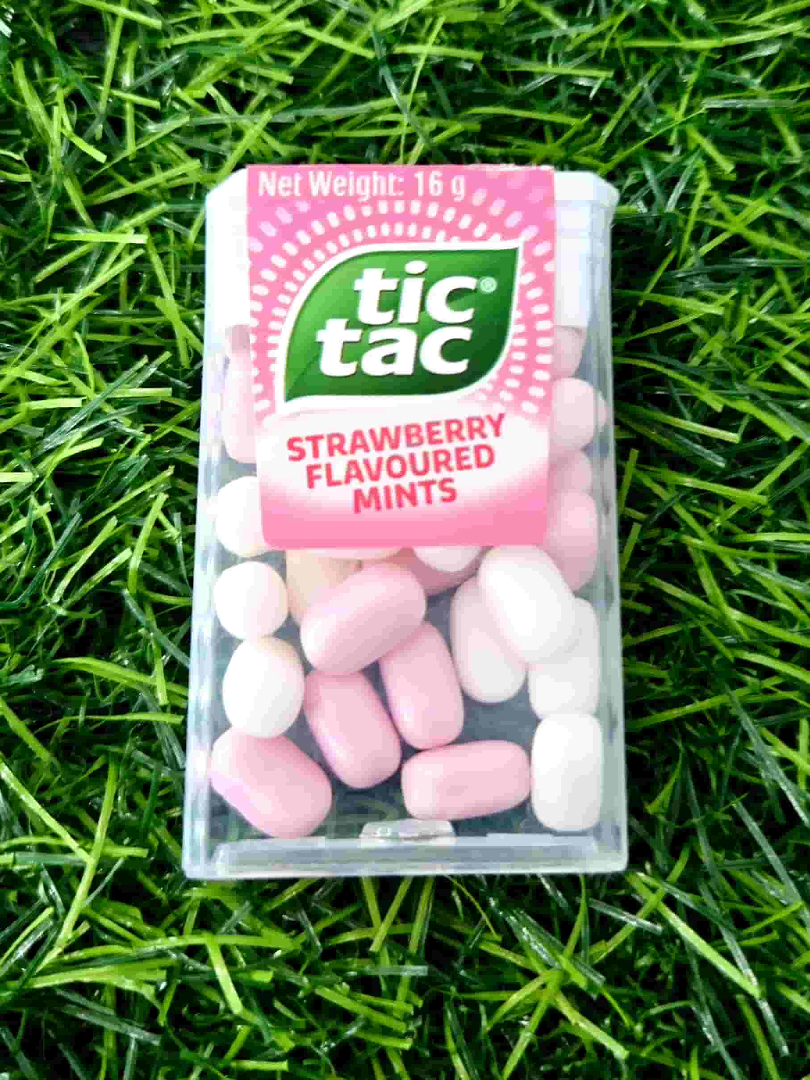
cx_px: 405
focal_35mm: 23
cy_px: 540
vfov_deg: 73.9
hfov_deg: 58.9
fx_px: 718
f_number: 1.8
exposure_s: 1/61.7
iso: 40
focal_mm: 5.4
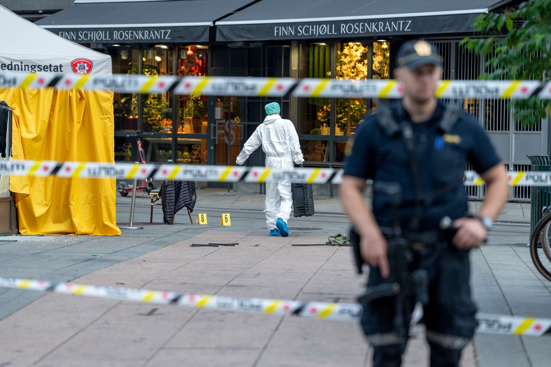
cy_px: 184
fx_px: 2158
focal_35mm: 141
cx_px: 276
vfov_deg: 9.7
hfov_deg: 14.6
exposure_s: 1/640
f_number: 2.8
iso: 1000
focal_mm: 141
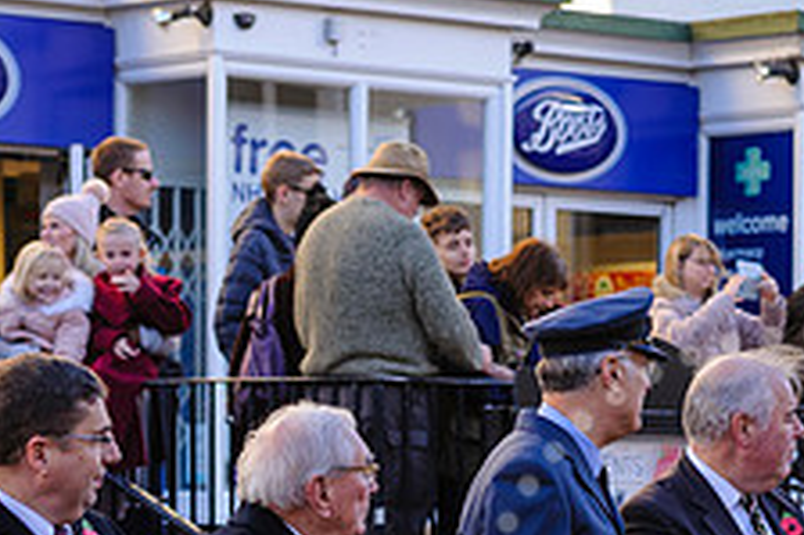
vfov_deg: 7.5
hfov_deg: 11.3
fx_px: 4039
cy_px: 664
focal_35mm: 181
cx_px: 808
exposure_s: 1/640
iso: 800
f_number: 4.5
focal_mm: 70
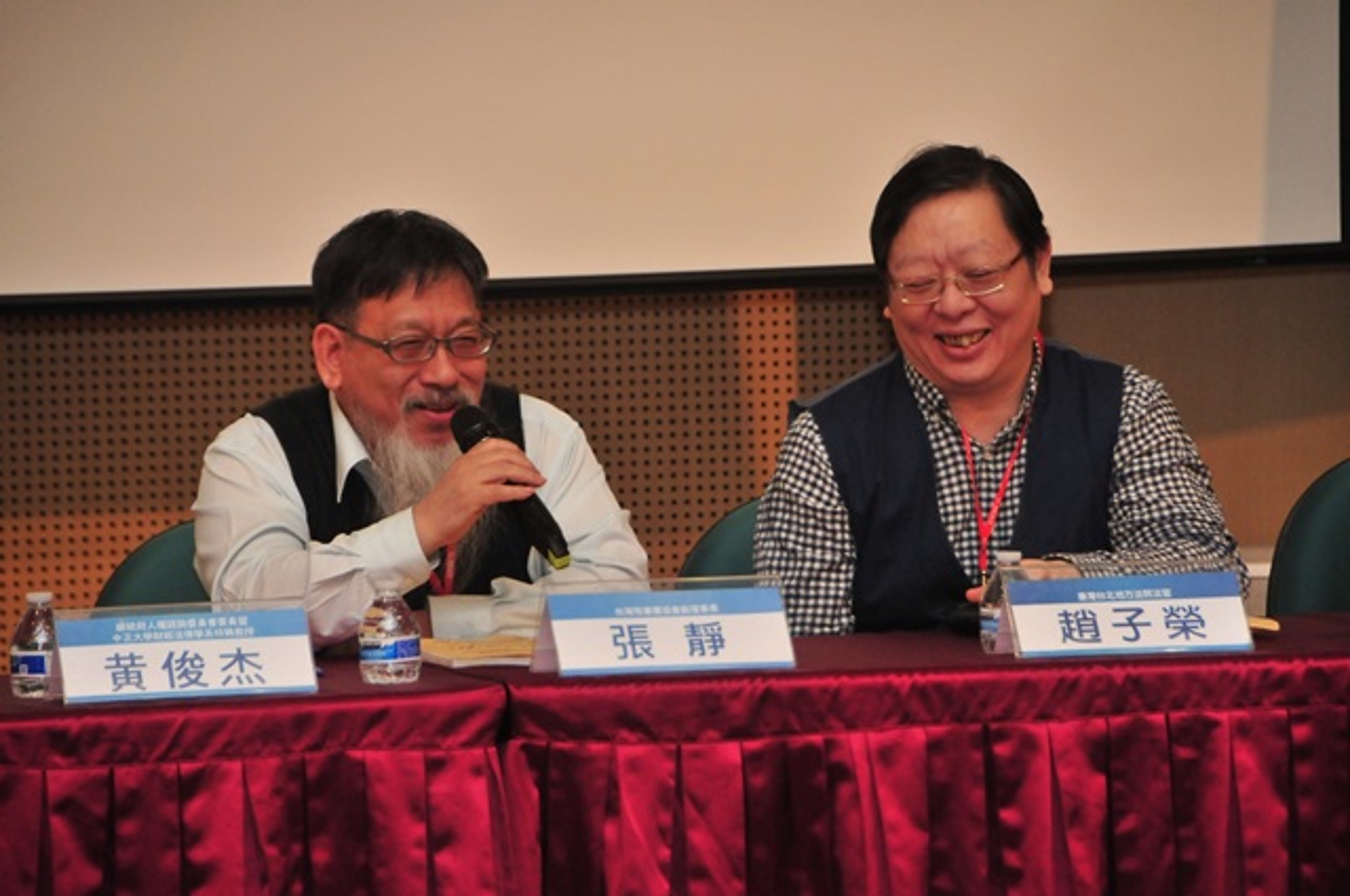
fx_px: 11236
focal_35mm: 300
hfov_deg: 6.9
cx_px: 675
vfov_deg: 4.6
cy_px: 448
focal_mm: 200
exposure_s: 1/160
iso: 1000
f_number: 5.6
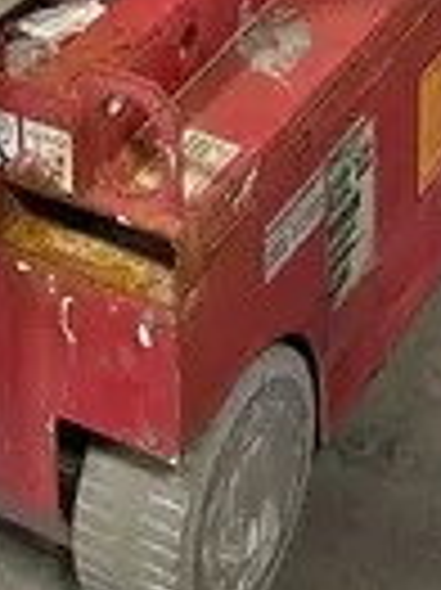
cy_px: -777
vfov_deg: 11.4
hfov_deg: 10.1
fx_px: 2484
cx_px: 180
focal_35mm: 146
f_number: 1.5
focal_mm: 5.7
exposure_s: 1/60
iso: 125
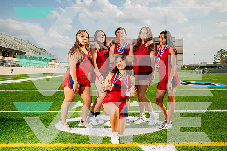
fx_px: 203
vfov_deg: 41.0
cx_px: 114
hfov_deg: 58.5
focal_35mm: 32
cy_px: 76
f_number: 7.1
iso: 100
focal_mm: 32
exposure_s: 1/400
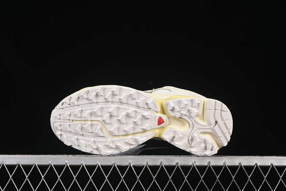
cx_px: 143
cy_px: 96
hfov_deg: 27.0
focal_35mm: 75
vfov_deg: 18.2
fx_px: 596
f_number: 8
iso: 160
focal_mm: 50
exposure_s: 1/80
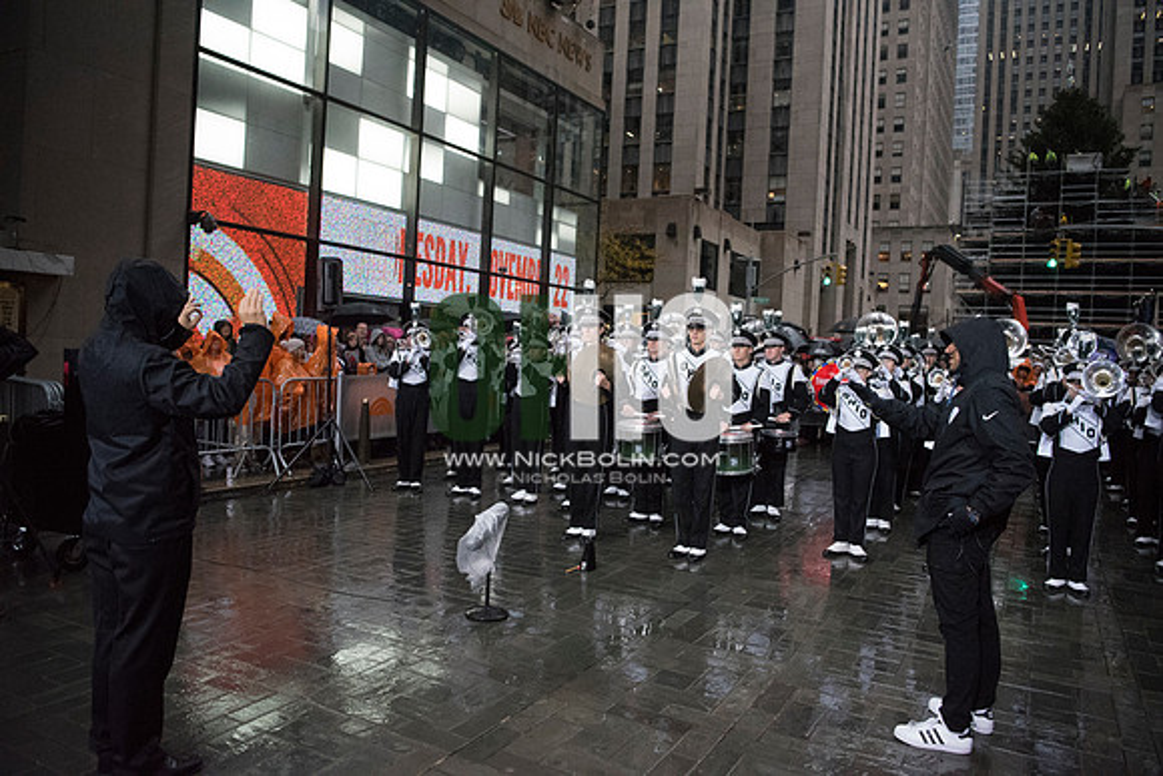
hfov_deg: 67.4
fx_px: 872
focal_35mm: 27
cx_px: 582
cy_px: 388
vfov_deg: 48.0
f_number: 2.8
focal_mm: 27
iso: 10000
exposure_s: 1/4000
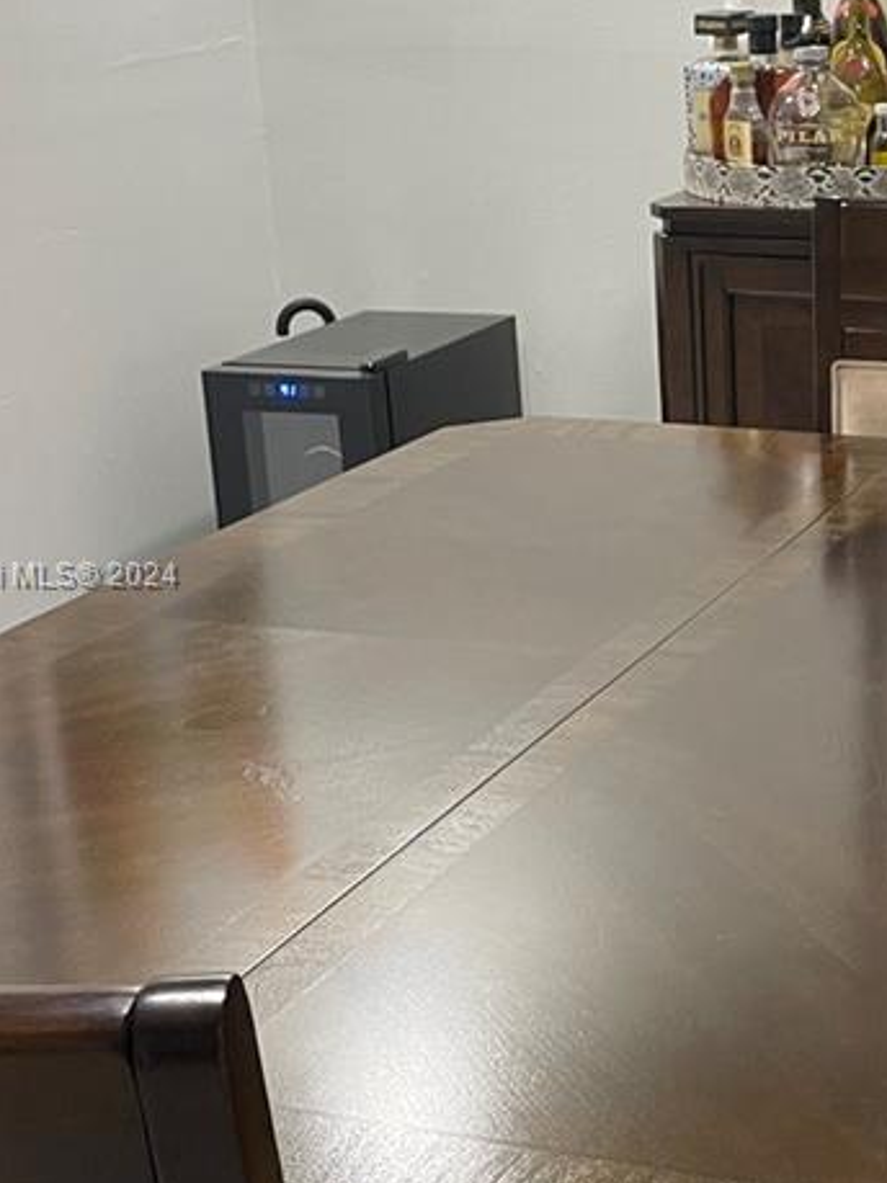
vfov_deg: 28.6
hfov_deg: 21.0
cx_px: 866
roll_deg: +2.1
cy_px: 577
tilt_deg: -15.7
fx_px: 2324
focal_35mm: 68
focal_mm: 4.2
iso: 125
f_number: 1.6
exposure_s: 1/60
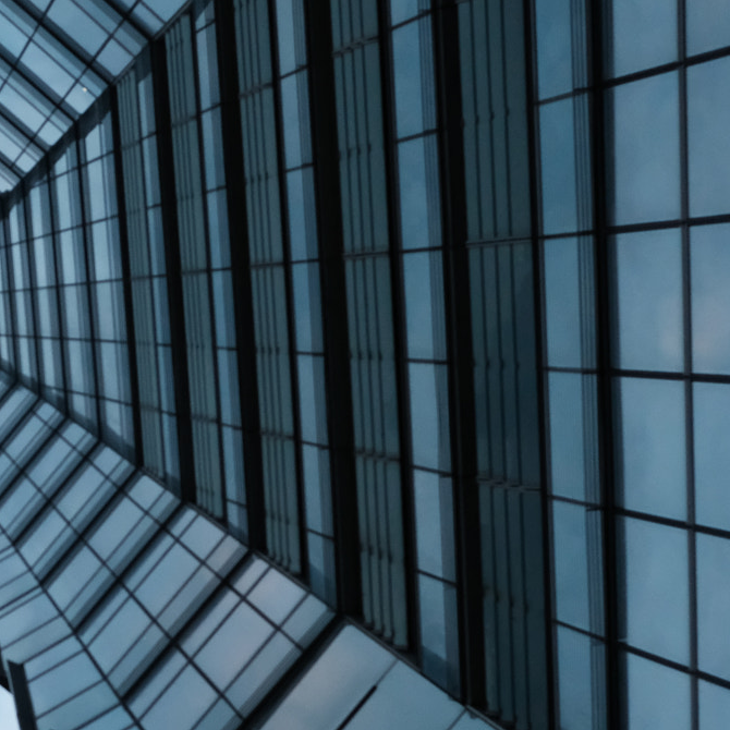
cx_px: -37
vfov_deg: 24.1
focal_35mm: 71
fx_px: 1694
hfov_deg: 23.1
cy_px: 545
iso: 4000
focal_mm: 23
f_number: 4
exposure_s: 1/1000
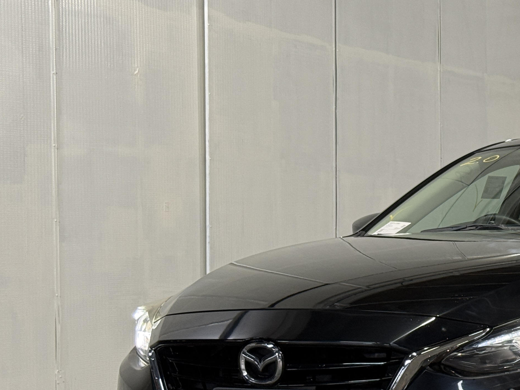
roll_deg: +0.0
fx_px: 1547
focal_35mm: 103
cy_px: 248
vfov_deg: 14.3
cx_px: 552
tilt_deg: +0.9
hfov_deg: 18.5
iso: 100
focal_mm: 6.76
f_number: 1.78
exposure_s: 1/60
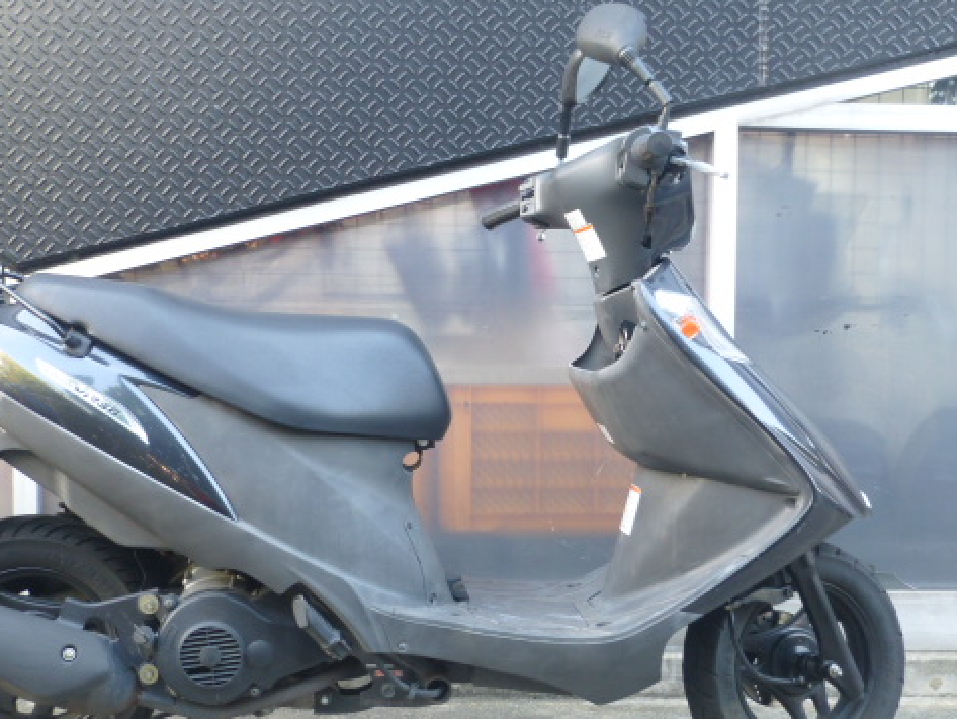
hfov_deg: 41.1
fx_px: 1272
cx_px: 409
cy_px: 385
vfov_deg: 31.5
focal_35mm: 46
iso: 100
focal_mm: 6.1
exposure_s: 1/15
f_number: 3.7
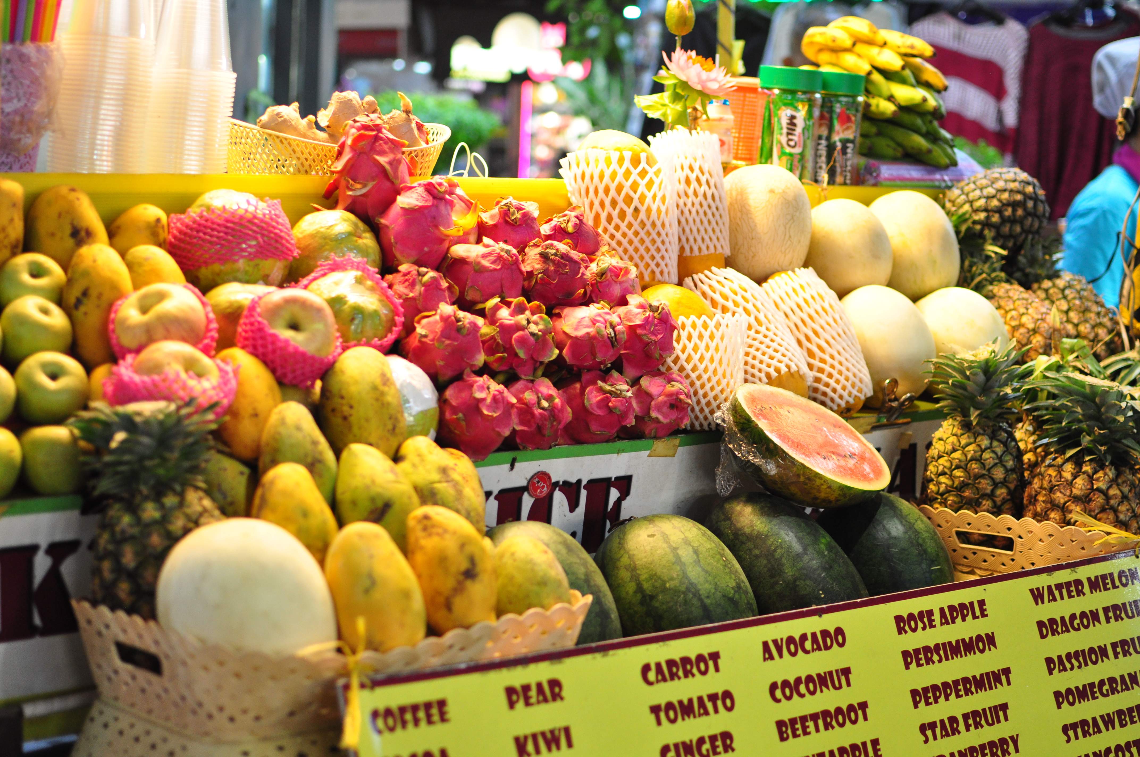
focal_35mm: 52
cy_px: 378
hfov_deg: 37.9
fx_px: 1660
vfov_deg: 25.7
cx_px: 570
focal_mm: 35
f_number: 2.2
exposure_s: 1/40
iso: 640
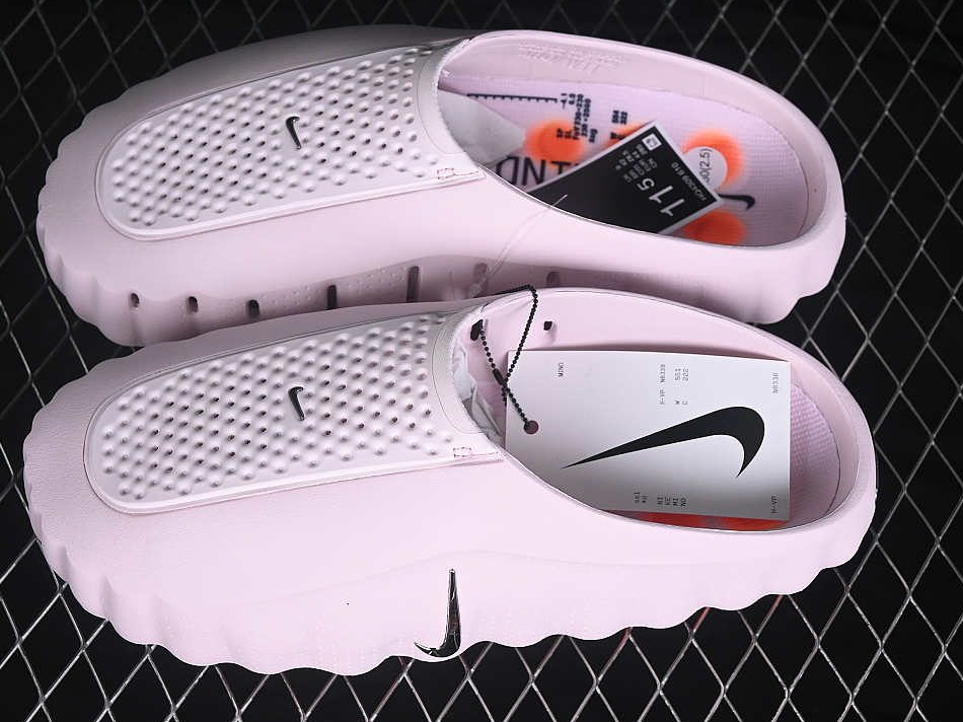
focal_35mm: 82
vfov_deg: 18.0
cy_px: 363
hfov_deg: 23.8
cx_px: 466
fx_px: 2281
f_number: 7.1
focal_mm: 50
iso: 160
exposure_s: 1/80
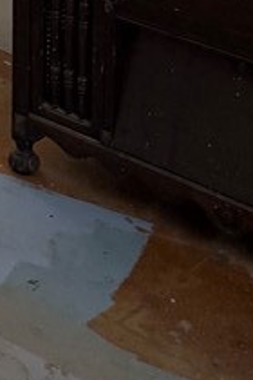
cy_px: -346
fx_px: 1286
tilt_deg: -7.6
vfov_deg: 14.4
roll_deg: -0.8
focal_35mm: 122
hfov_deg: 10.2
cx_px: -287
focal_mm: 6.76
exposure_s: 1/71
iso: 200
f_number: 1.78
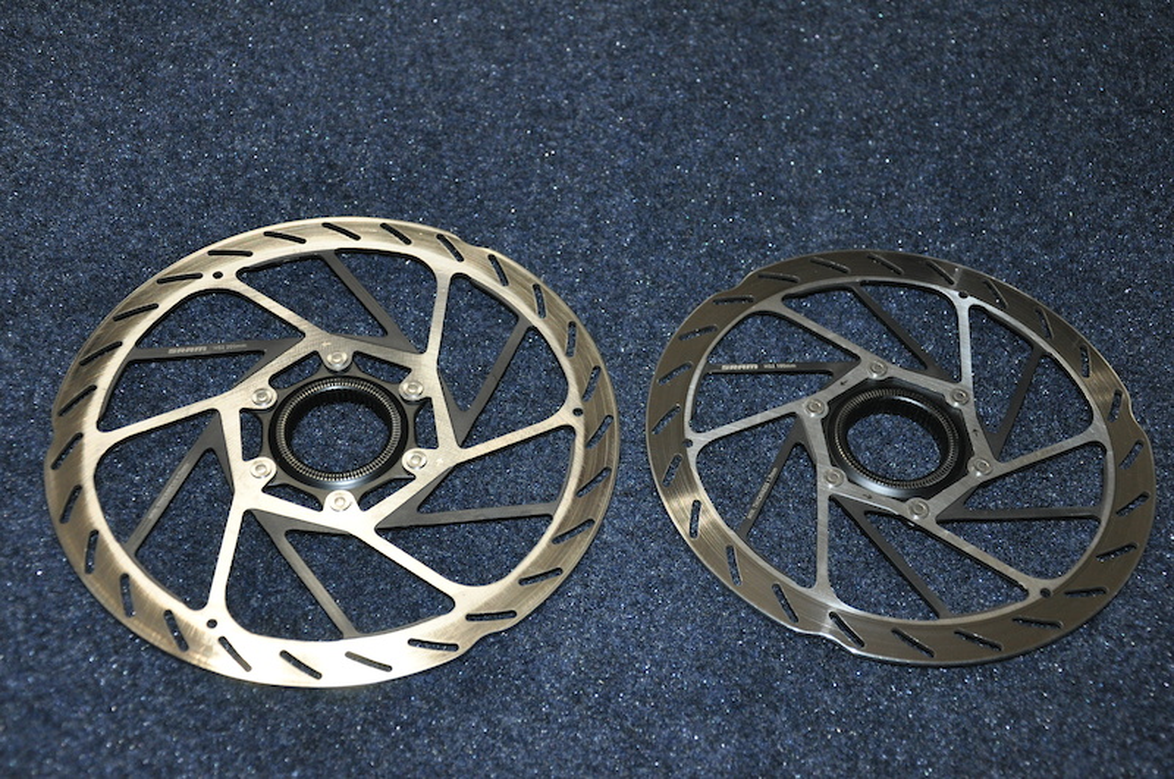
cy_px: 390
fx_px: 1710
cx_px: 587
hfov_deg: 37.9
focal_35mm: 52
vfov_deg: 25.7
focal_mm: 35
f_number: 4.5
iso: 800
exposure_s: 1/60
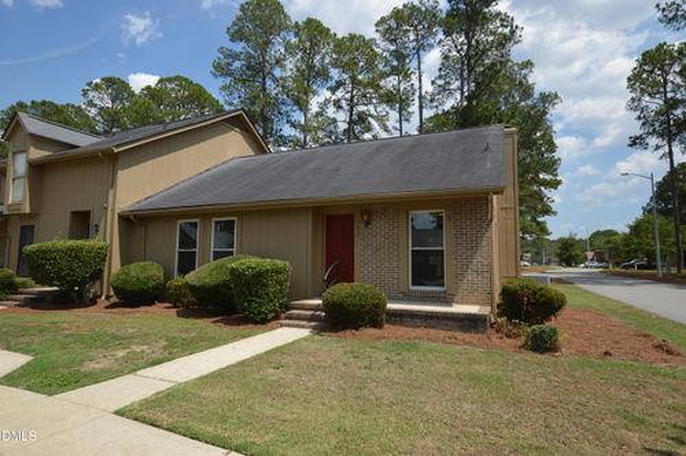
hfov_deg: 85.5
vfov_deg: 63.1
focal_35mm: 20
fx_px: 371
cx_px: 343
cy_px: 228
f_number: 8
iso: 100
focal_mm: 13
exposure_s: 1/250
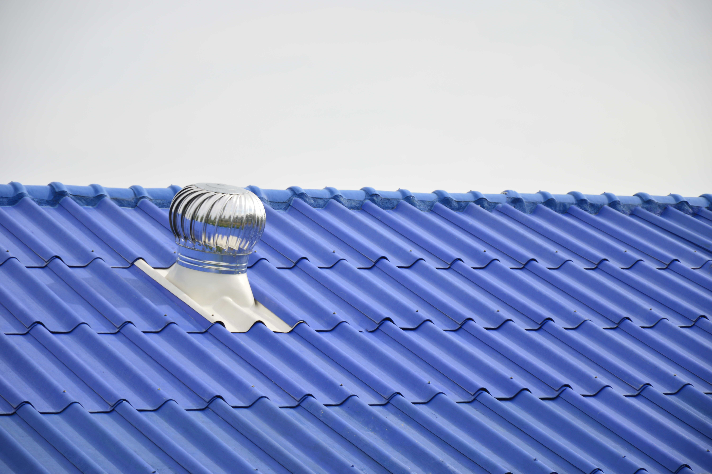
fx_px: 3112
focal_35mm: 158
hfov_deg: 13.1
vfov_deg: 8.7
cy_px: 237
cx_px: 356
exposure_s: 1/320
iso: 100
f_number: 5.6
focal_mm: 105
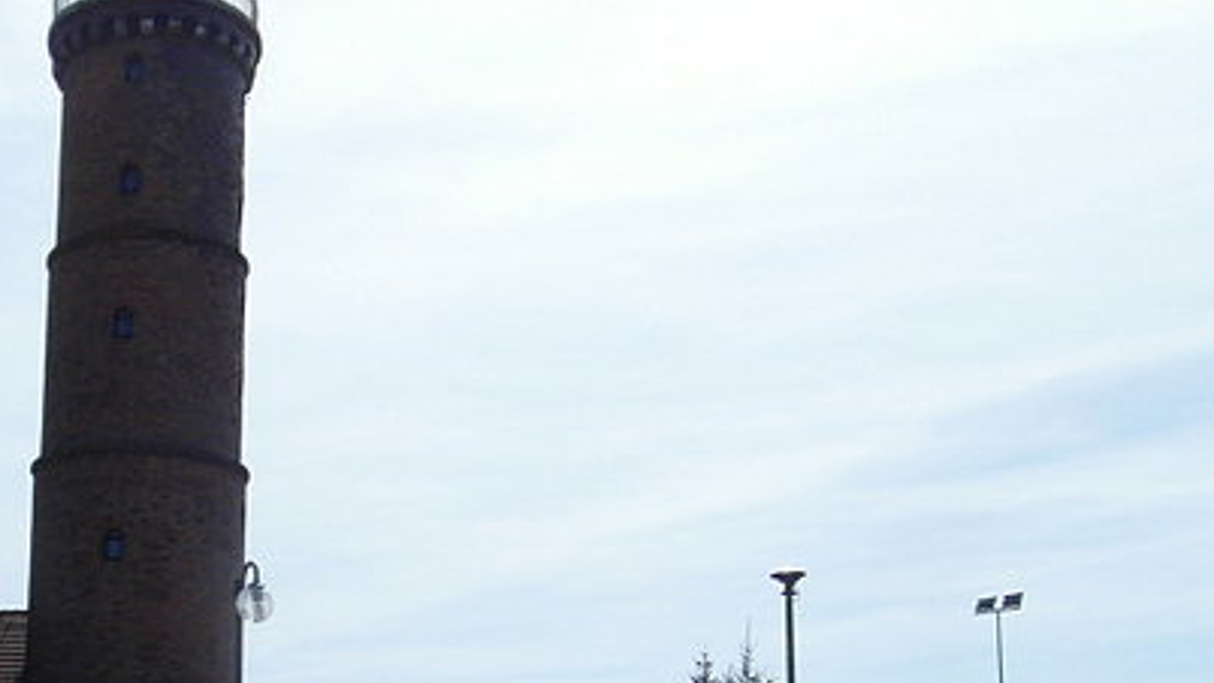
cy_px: 680
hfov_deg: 37.9
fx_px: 1674
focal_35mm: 52
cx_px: 181
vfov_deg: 22.2
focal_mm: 4
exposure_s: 1/1500
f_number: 3.6
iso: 100
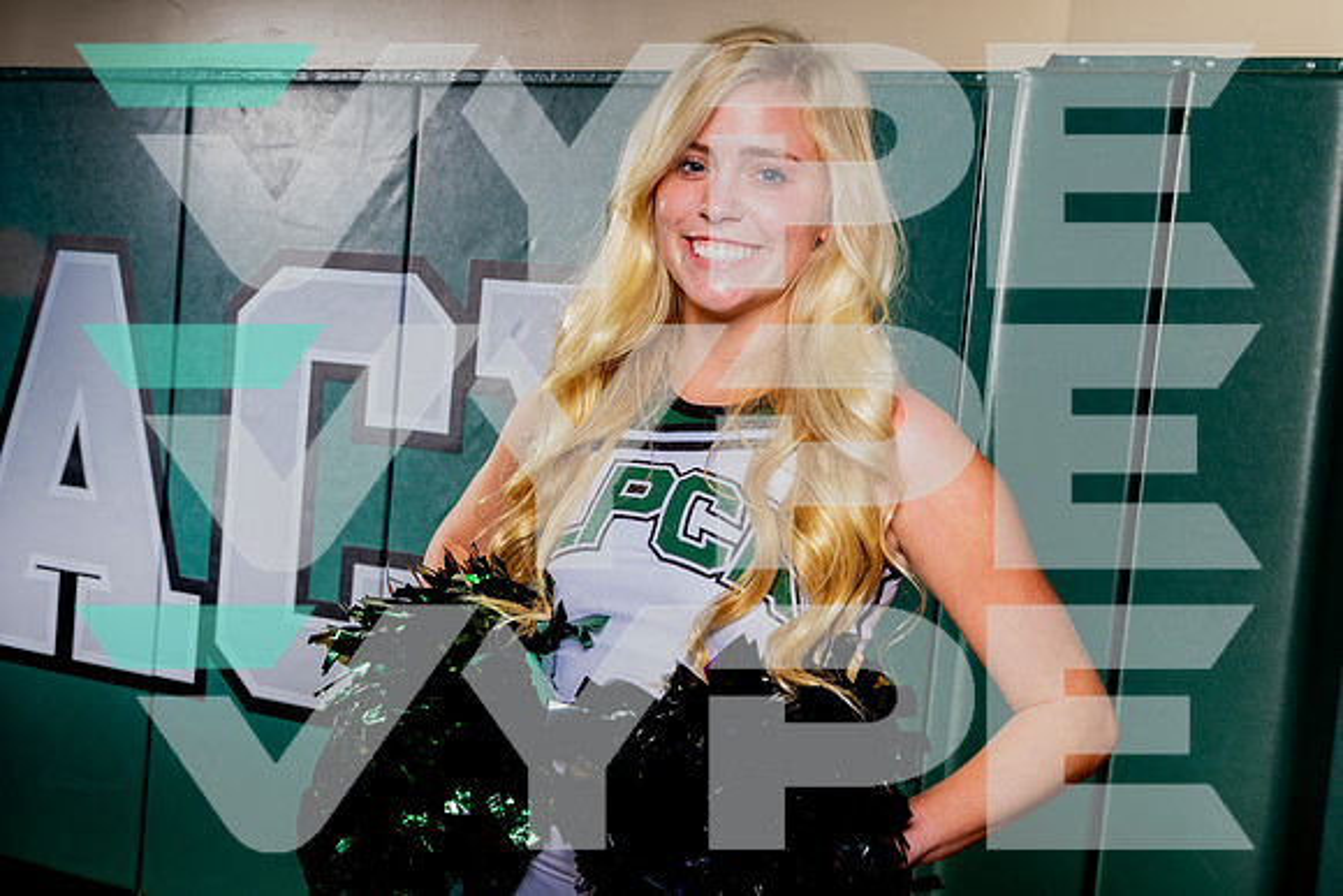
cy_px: 550
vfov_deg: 24.0
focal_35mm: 56
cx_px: 675
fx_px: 2101
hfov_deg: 35.4
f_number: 9
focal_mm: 41
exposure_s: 1/250
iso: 200
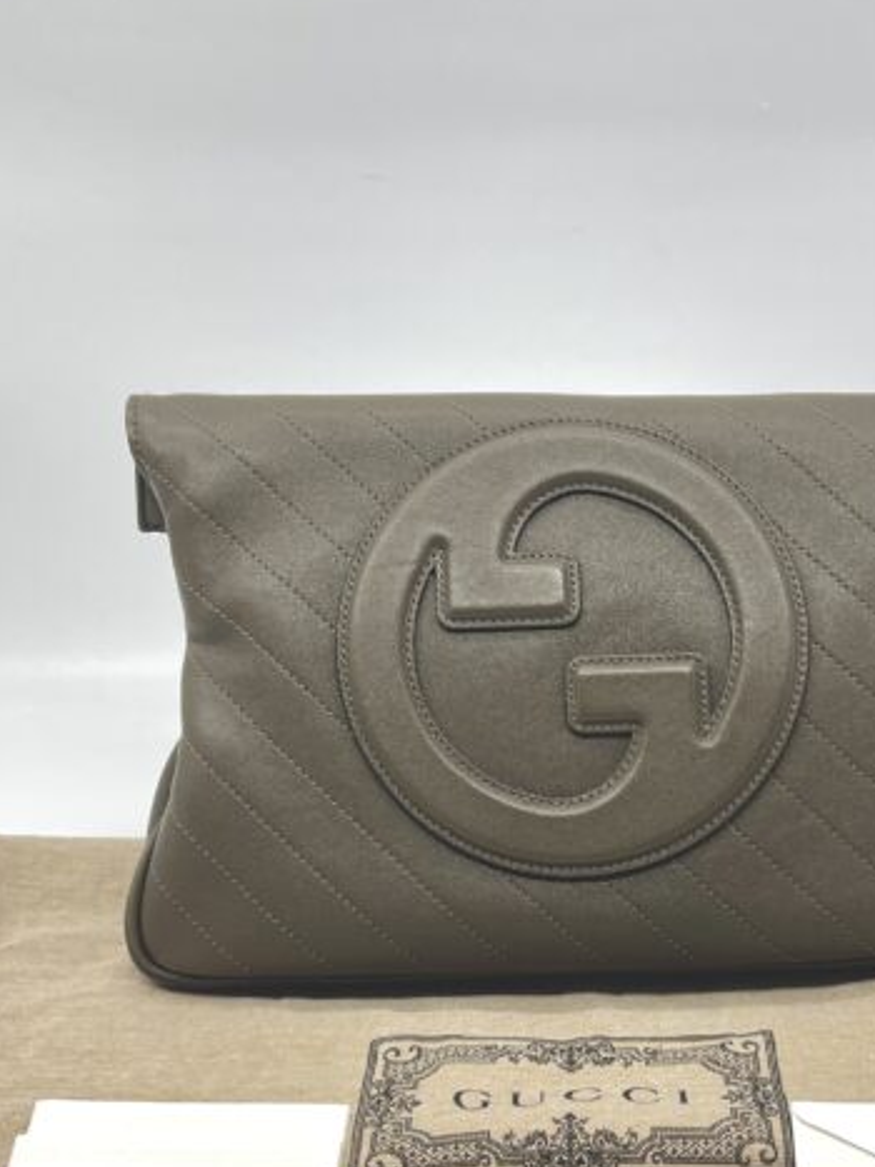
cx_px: 572
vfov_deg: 33.5
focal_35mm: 57
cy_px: 762
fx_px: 1922
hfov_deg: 25.5
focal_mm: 5.7
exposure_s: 1/134
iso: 32
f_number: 1.5
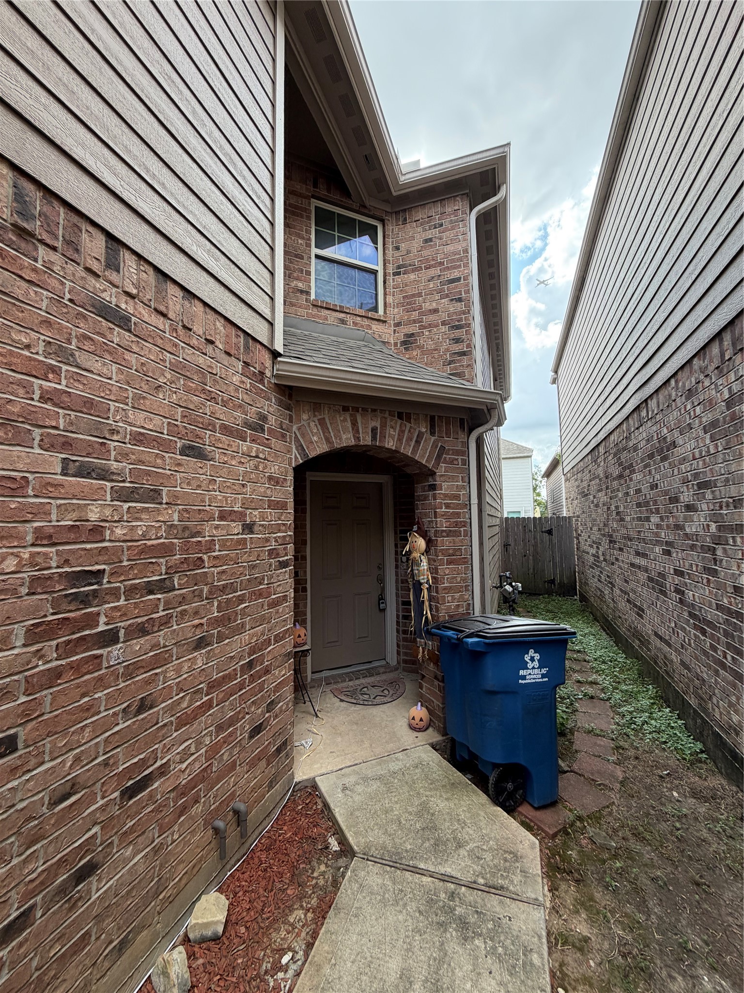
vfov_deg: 102.1
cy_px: 496
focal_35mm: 14
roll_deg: +0.9
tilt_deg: +3.9
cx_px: 372
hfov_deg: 85.7
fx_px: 401
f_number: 2.2
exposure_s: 1/171
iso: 50
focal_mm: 2.22
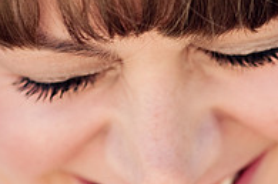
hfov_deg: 6.6
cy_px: 130
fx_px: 2411
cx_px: 204
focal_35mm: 313
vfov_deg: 4.4
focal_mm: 105
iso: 200
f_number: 2.8
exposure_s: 1/1000
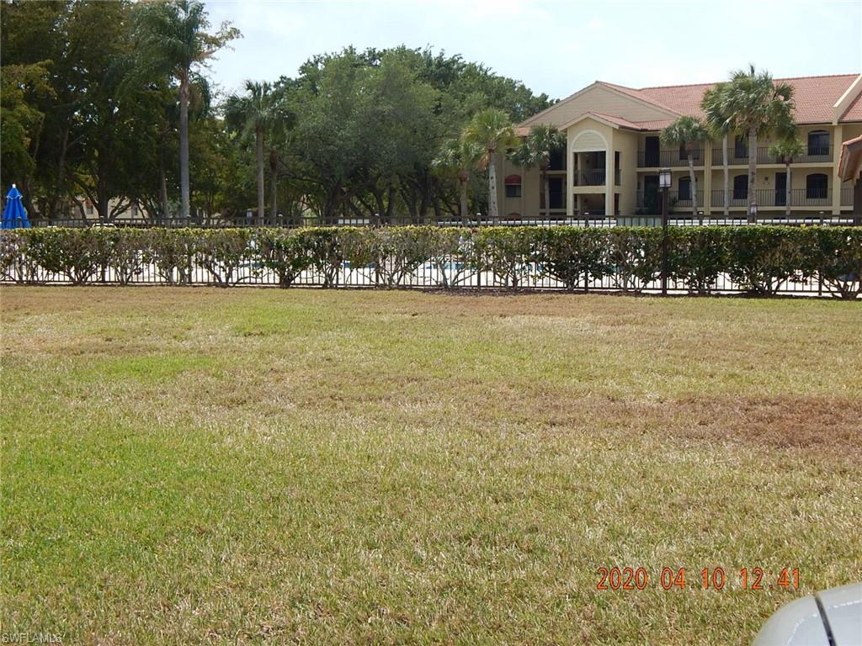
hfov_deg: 39.7
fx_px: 1195
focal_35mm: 48
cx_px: 431
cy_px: 323
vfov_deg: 30.3
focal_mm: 8.6
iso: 125
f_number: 3.7
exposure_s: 1/1250
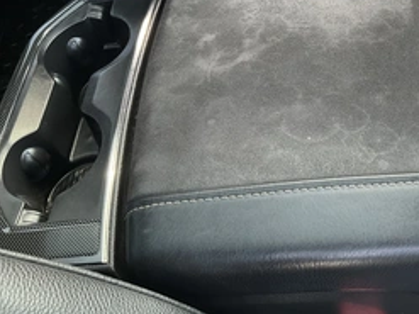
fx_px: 569
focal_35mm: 47
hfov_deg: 38.8
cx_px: 338
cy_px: 83
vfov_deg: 30.4
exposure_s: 1/122
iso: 32
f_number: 1.8
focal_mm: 3
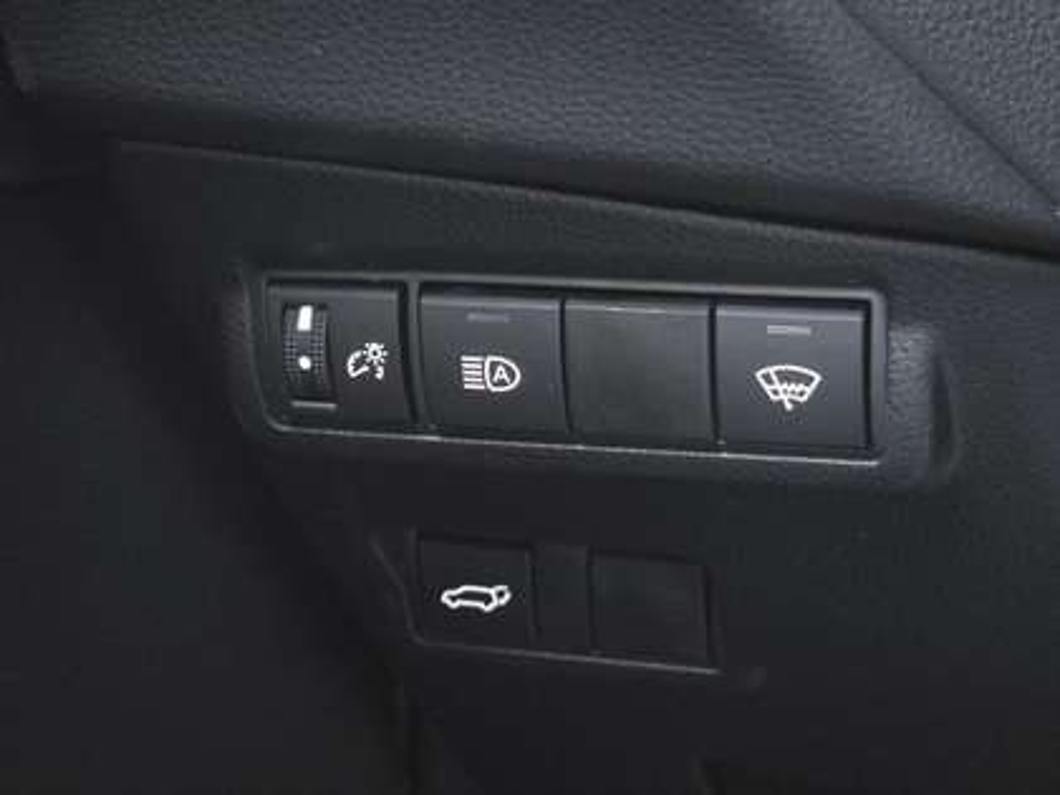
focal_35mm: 69
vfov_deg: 21.3
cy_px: 398
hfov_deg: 28.2
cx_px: 530
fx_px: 2113
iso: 2000
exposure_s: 1/30
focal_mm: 7
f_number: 2.4
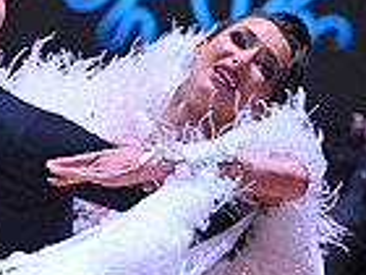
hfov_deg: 3.7
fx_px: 5688
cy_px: 435
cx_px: -80
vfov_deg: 2.8
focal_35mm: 538
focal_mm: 135
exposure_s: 1/400
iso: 4000
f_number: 5
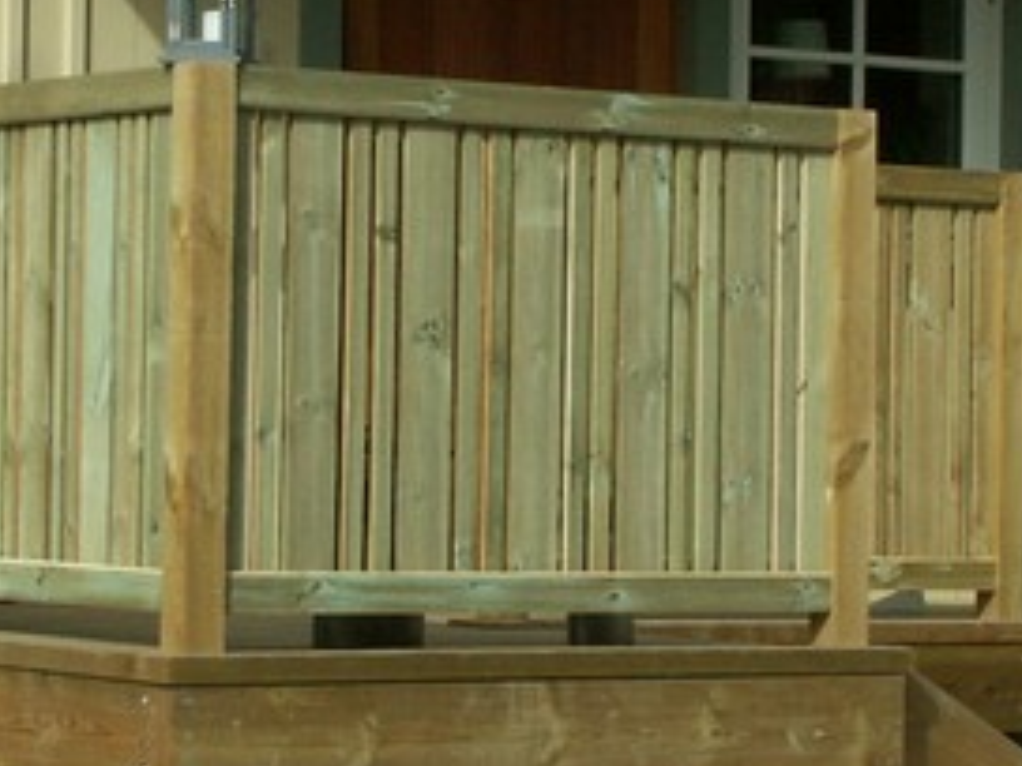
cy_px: 496
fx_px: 4163
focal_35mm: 141
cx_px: 511
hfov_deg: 14.0
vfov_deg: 10.5
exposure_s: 1/500
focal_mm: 12.42
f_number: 9
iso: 100
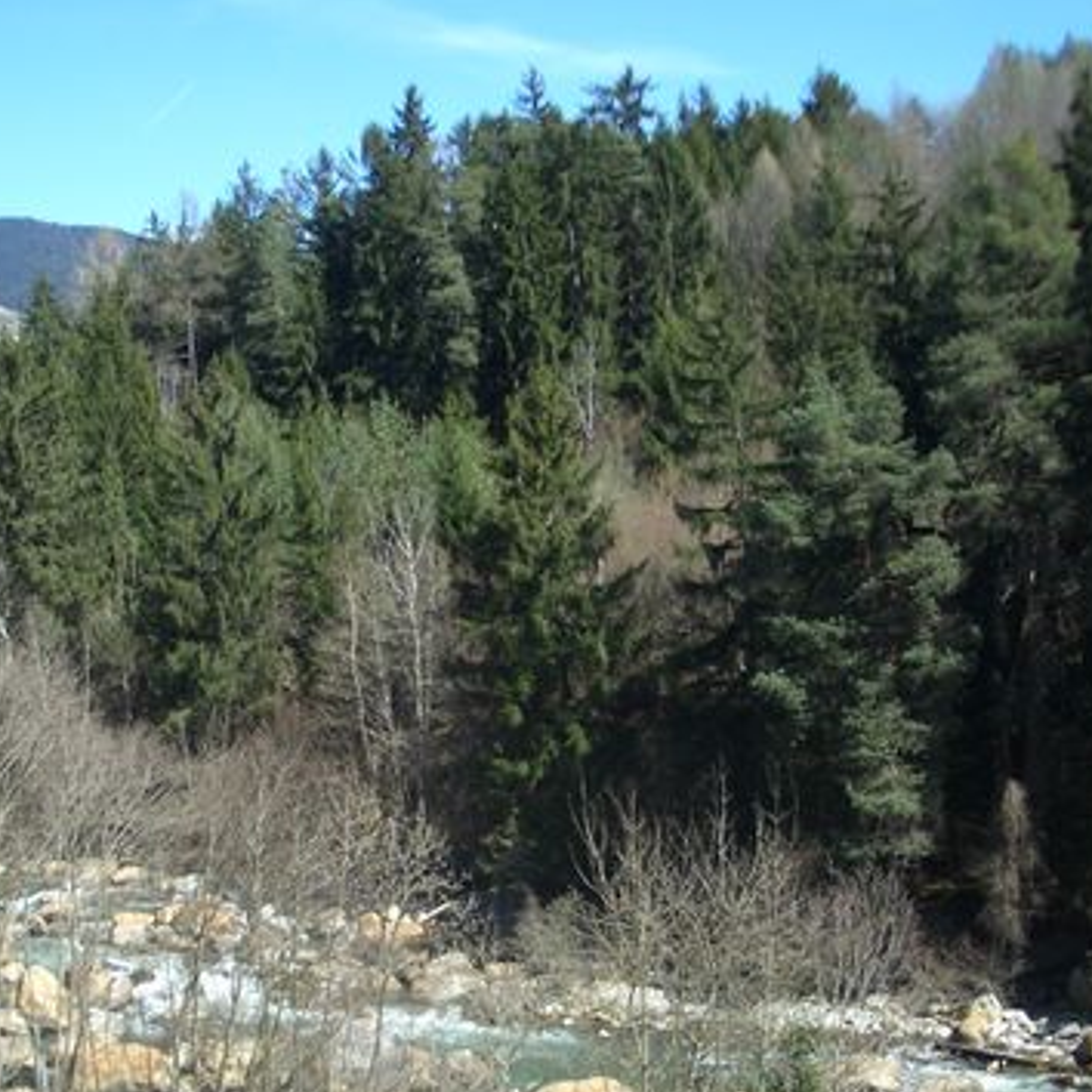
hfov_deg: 30.4
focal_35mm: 56
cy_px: 716
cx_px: 395
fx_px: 1999
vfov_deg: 30.4
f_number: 2.6
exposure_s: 1/640
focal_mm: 5.8
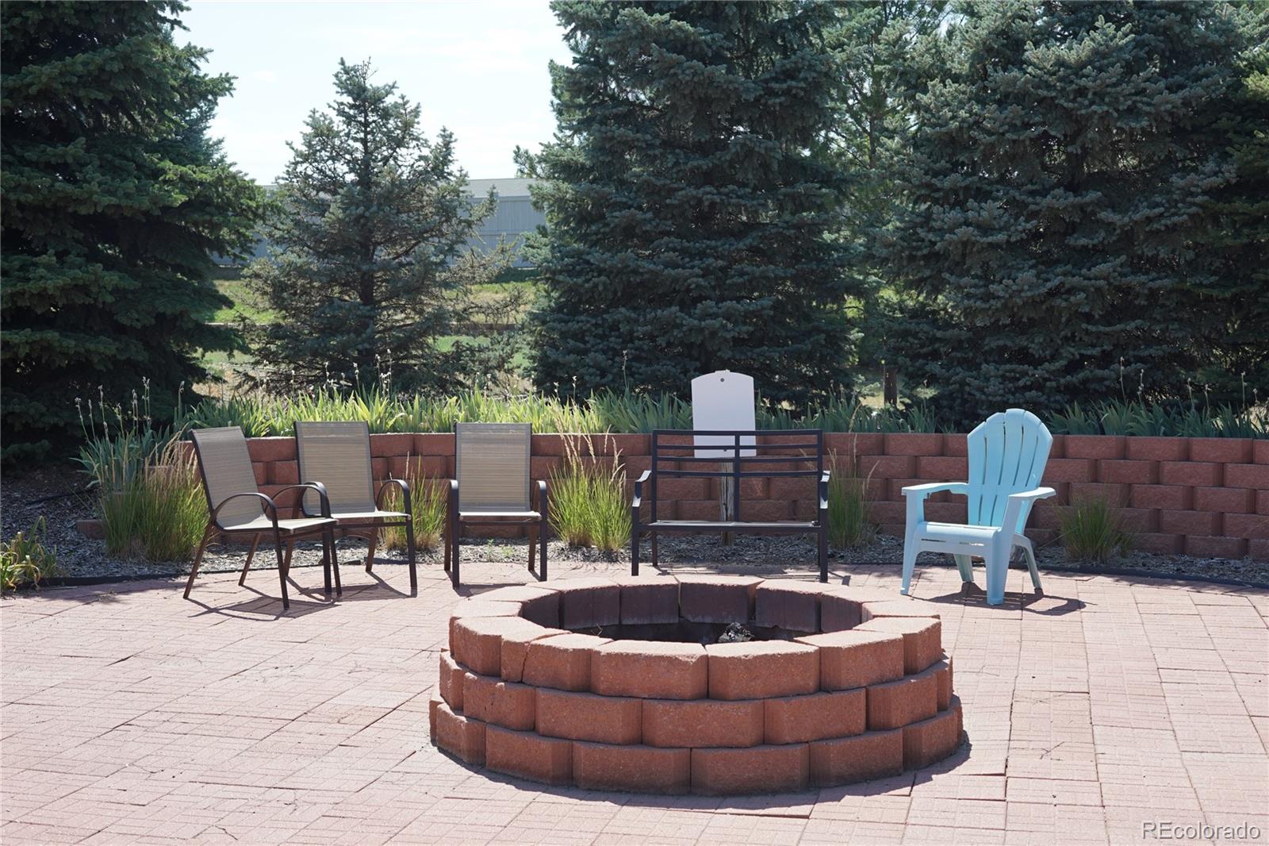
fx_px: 1762
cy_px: 423
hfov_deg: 39.6
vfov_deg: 27.0
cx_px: 634
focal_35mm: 50
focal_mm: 50
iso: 100
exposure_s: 1/200
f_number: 7.1
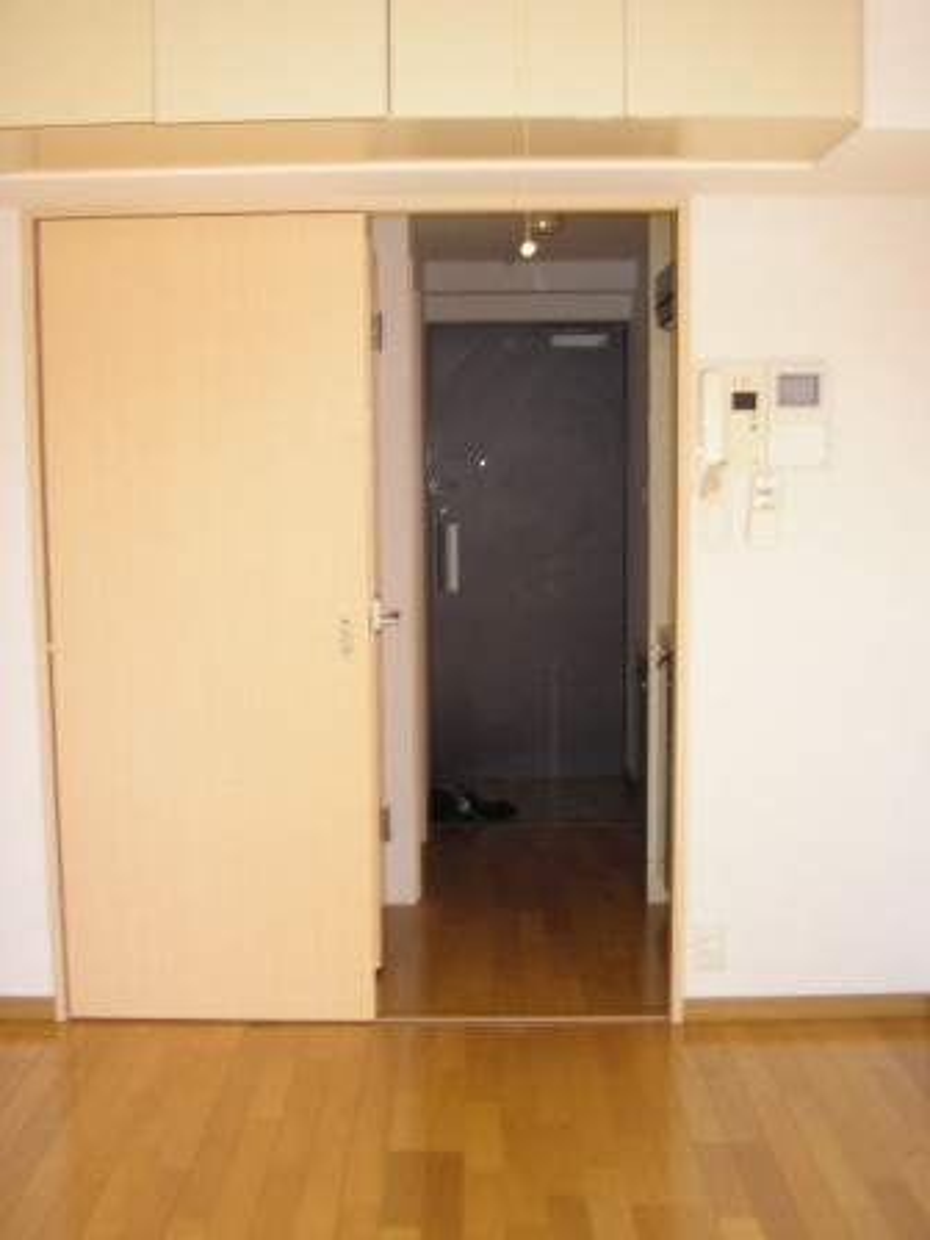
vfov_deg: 45.8
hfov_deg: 35.1
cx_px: 465
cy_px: 620
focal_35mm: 41
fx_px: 1469
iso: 71
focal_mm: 6.3
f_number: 3
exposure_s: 1/51.5
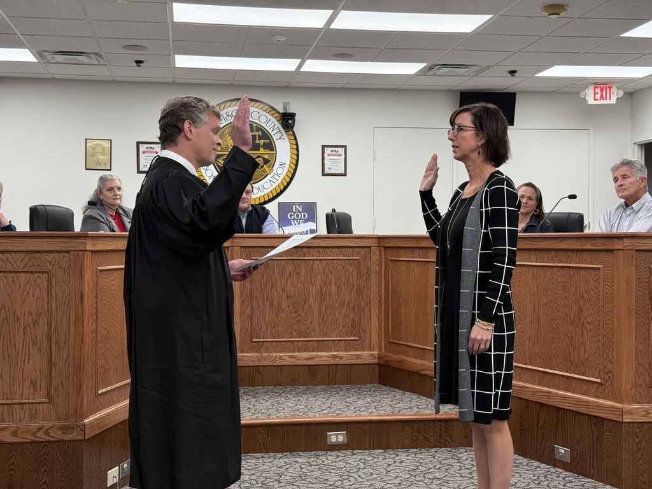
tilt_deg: -1.0
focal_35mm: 48
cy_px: 244
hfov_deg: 39.7
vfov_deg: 30.3
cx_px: 326
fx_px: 904
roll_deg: +0.5
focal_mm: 6.76
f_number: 1.78
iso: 160
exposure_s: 1/120
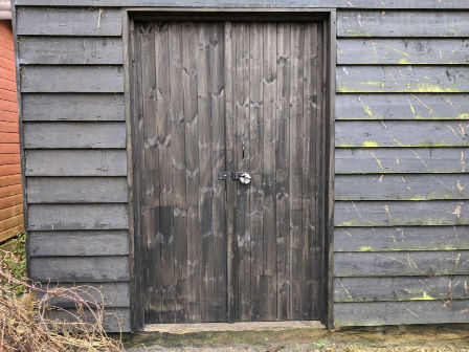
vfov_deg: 51.4
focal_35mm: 27
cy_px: 176
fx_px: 366
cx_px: 234
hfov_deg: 65.3
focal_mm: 4.4
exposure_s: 1/25
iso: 67
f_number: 1.8
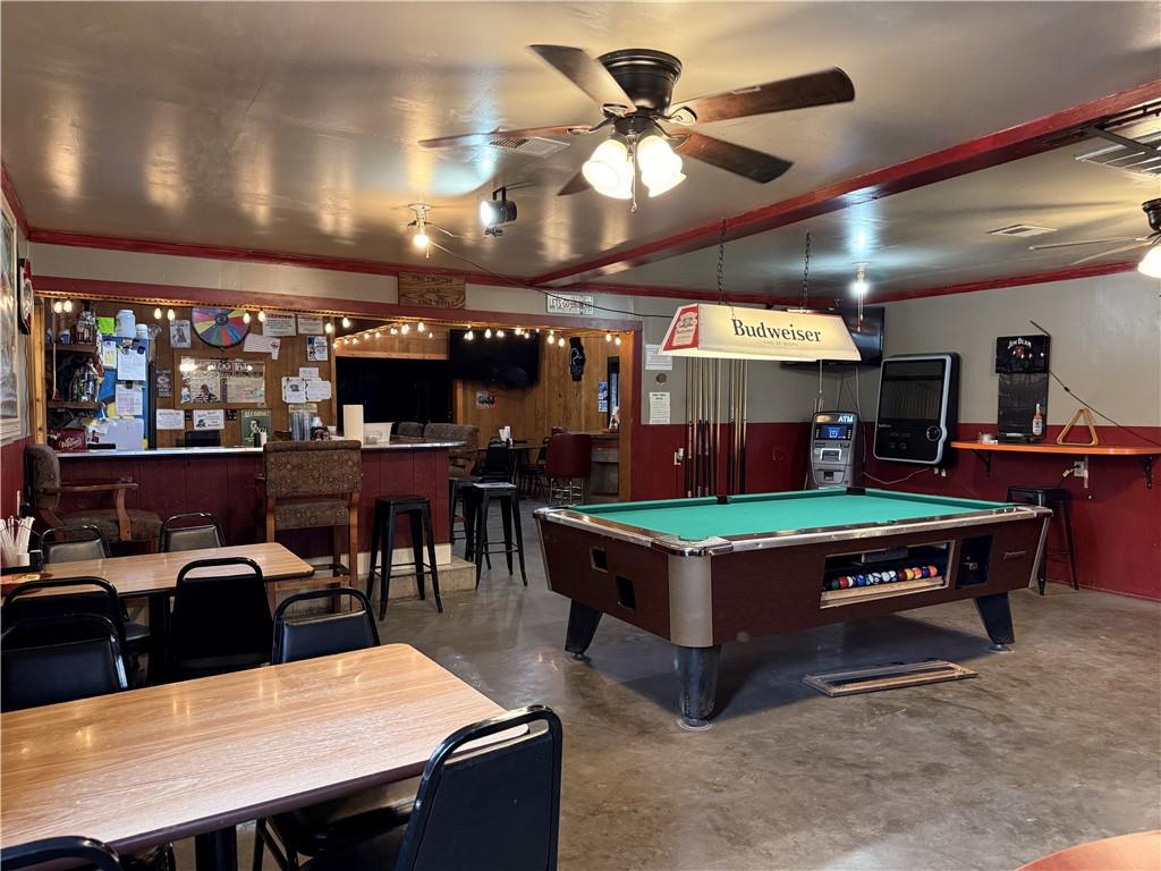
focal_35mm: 24
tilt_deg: -2.3
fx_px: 805
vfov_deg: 56.8
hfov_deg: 71.6
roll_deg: +0.2
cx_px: 580
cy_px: 436
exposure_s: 1/60
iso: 400
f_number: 1.78
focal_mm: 6.76
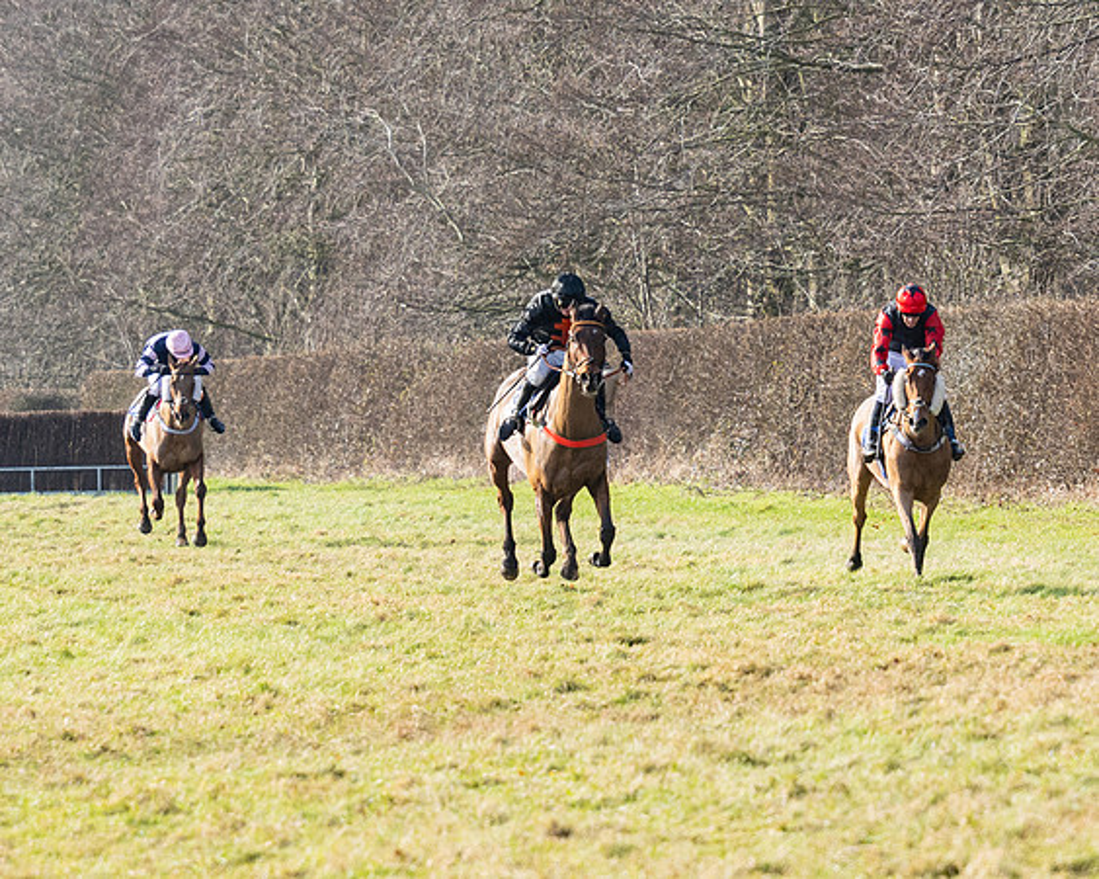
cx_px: 589
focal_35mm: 335
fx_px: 10894
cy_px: 516
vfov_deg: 4.6
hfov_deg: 5.8
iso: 400
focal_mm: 125
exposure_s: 1/2000
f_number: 4
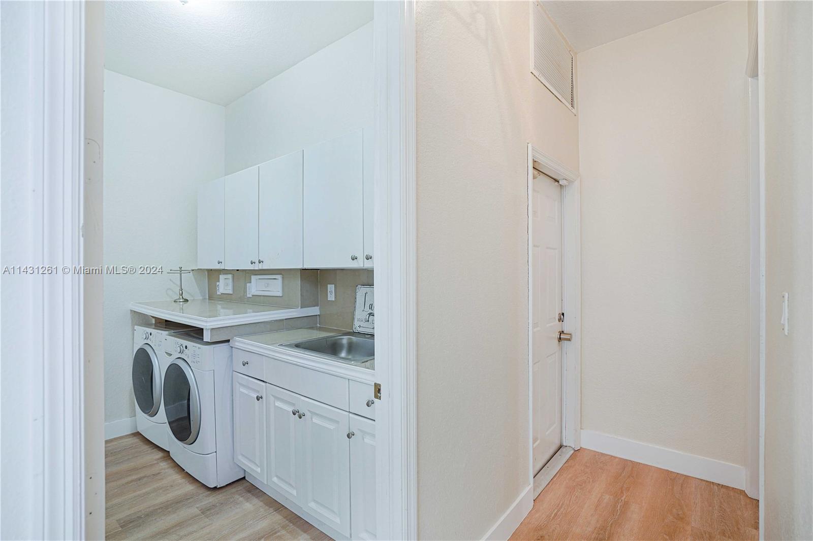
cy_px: 270
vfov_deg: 73.7
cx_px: 406
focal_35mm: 16
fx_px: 361
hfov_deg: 96.7
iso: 640
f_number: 4.5
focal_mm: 16
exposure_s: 1/160
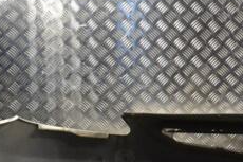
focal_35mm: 94
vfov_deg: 14.5
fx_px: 634
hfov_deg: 20.8
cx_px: 258
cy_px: 128
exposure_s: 1/320
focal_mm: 24
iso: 3200
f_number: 9
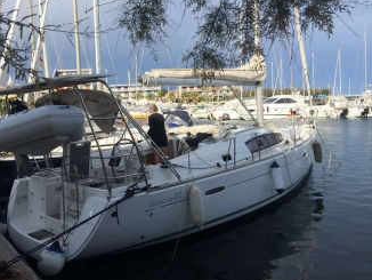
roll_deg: +1.7
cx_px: 168
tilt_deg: -5.0
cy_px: 131
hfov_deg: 56.7
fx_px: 344
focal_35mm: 32
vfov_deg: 44.2
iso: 32
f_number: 2.2
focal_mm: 4.15
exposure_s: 1/2198
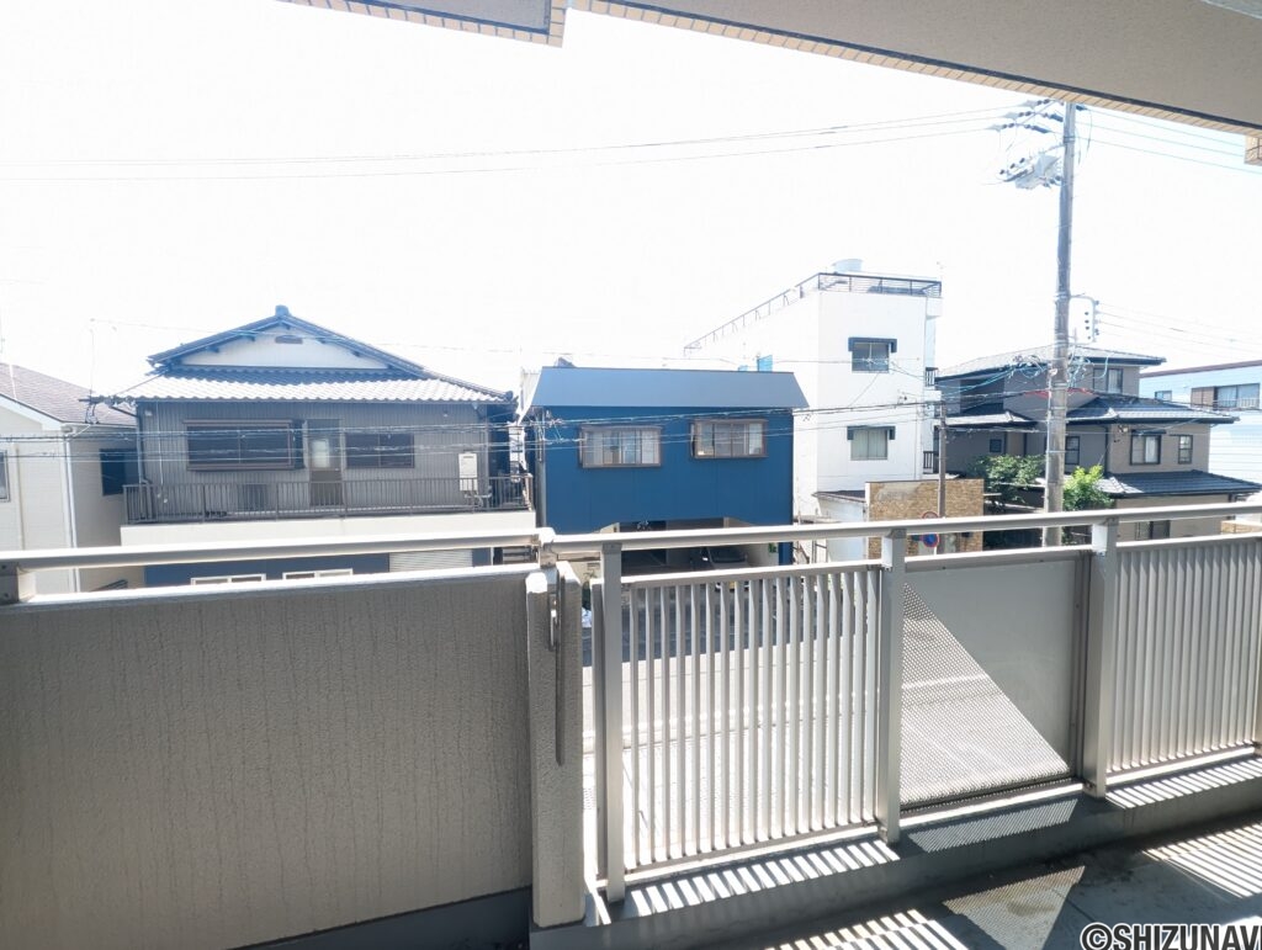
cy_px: 475
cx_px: 631
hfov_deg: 106.1
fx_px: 475
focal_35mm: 13
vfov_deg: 90.1
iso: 48
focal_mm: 1.95
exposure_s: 1/179
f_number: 2.2
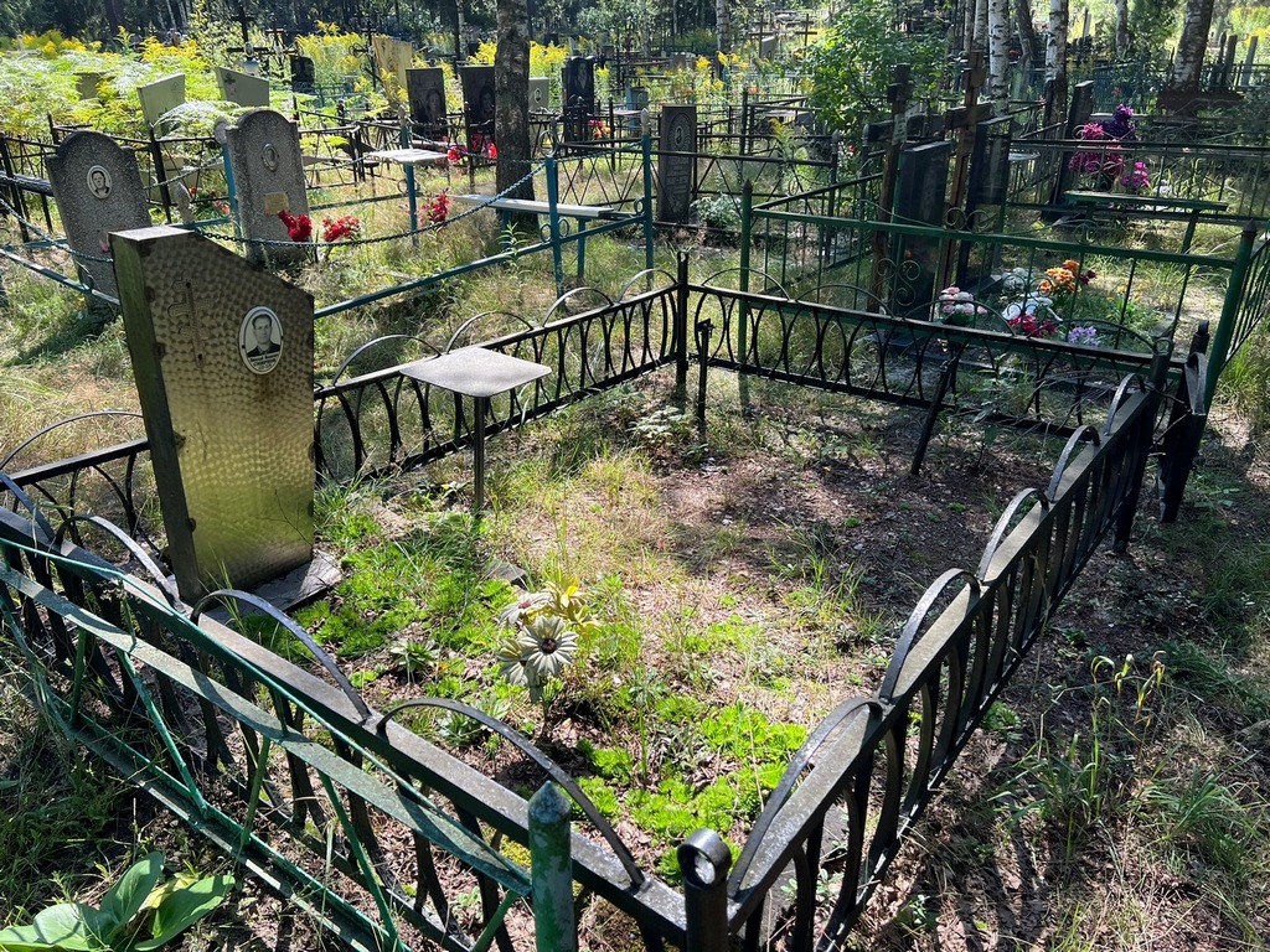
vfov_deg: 53.1
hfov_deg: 67.3
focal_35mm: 26
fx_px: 954
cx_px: 635
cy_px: 476
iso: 50
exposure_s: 1/666
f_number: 1.5
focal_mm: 5.7
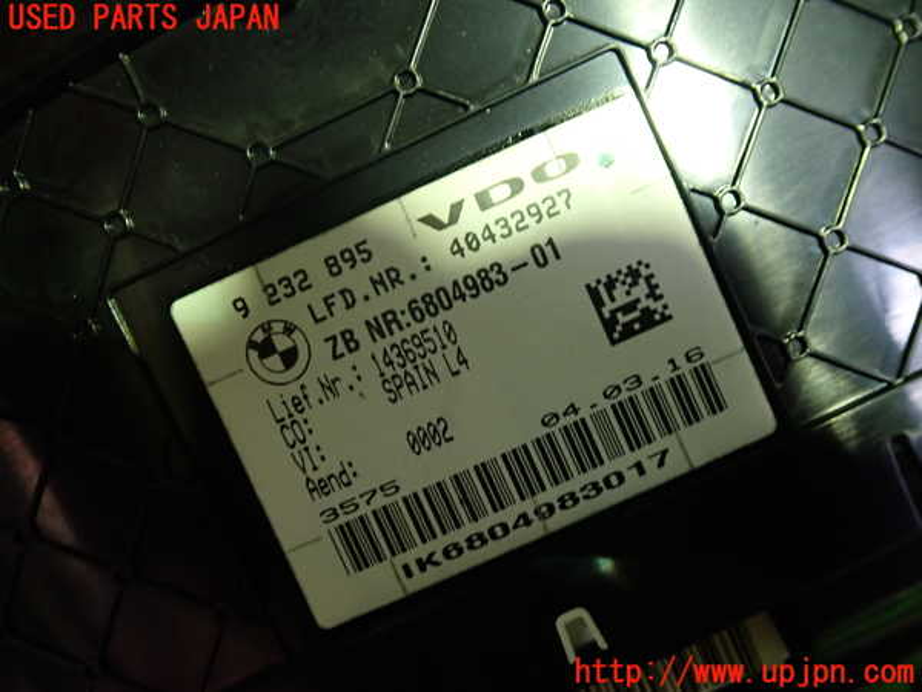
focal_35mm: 30
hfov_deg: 60.0
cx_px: 461
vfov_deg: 46.8
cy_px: 346
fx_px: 799
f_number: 2.3
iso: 250
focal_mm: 5.4
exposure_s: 1/30
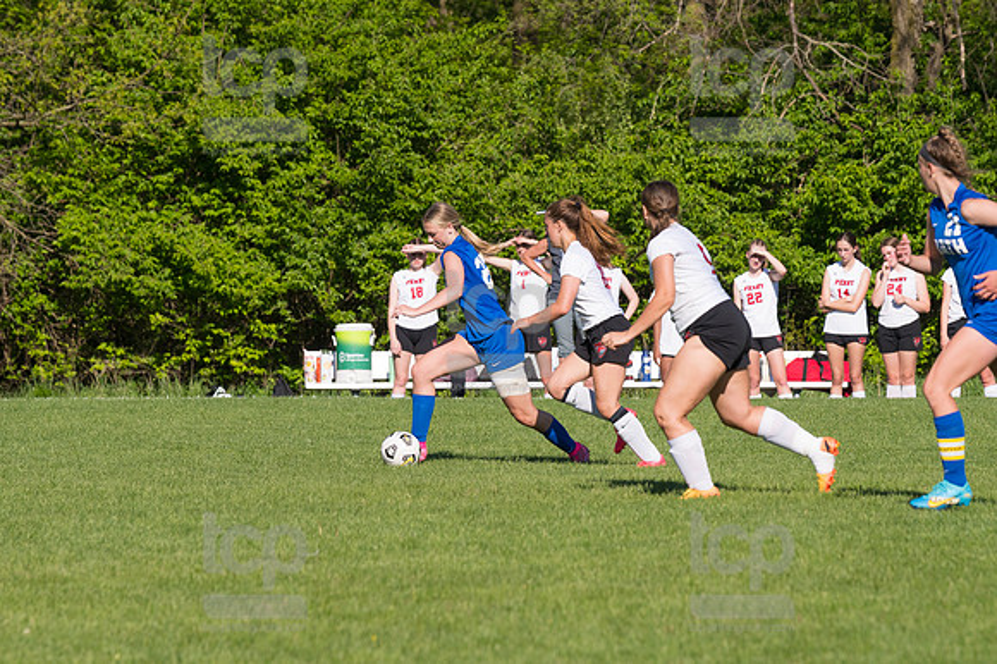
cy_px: 332
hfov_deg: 6.9
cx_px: 498
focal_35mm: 300
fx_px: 8303
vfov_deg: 4.6
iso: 250
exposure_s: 1/1600
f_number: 5.6
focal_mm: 200
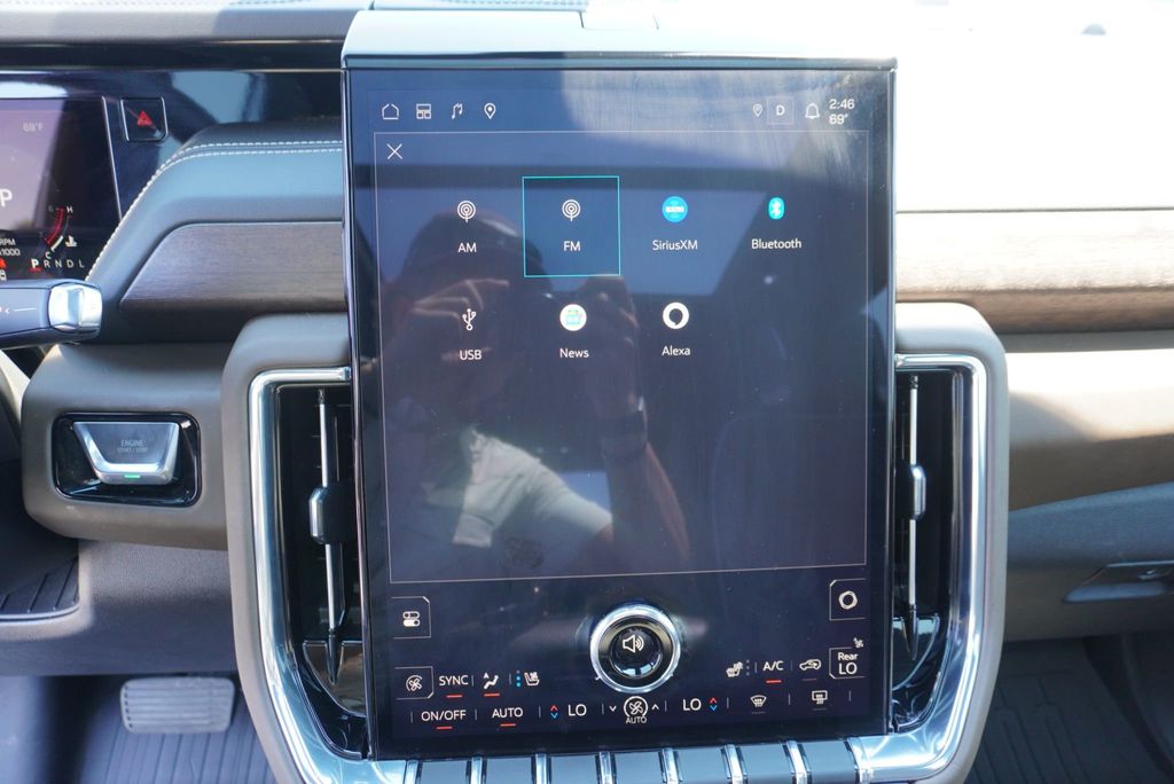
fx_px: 832
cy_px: 392
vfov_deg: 50.5
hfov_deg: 70.4
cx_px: 587
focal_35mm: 26
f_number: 4
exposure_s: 1/60
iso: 500
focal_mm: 17
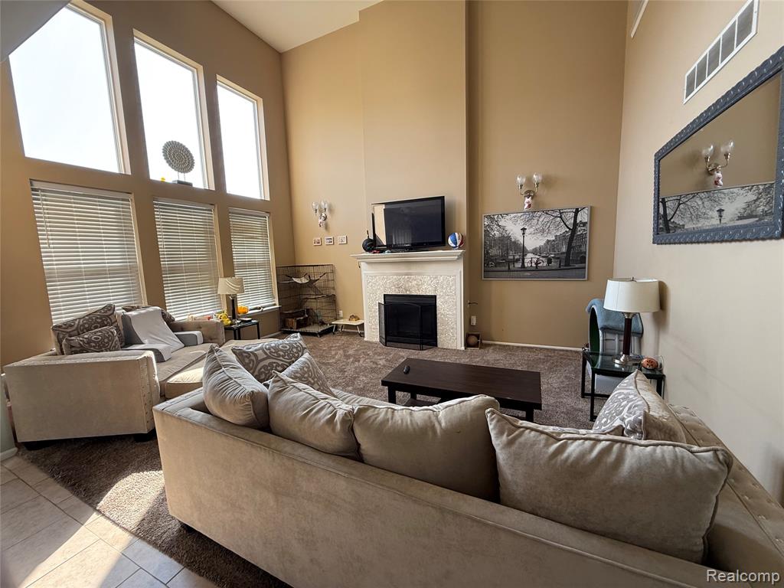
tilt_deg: -6.3
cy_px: 294
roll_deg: +1.5
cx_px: 392
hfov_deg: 102.1
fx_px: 317
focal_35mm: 14
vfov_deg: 85.7
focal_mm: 2.22
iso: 80
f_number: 2.2
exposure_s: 1/99
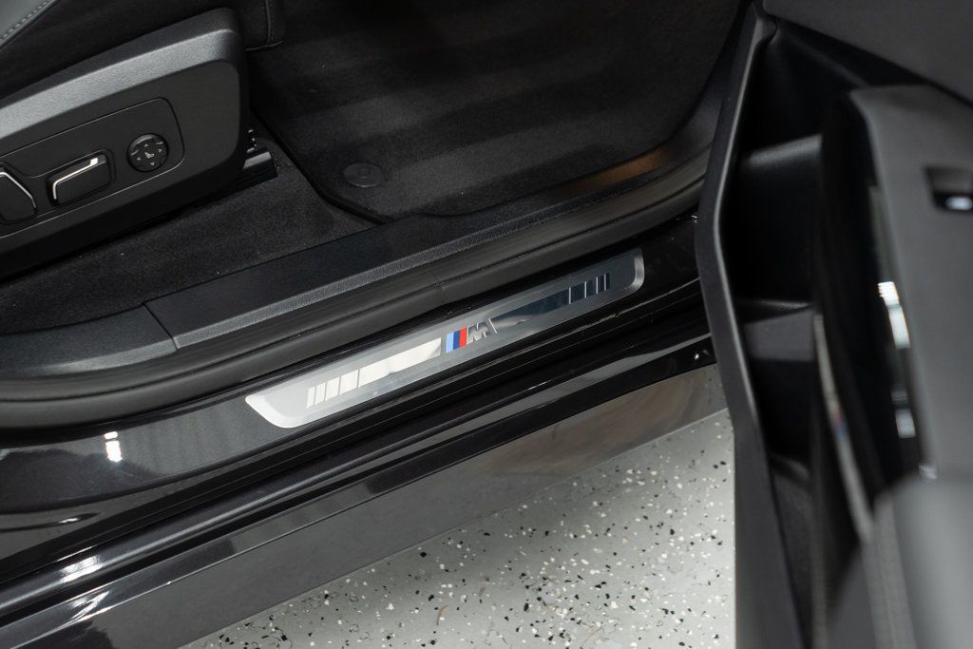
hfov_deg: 46.4
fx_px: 1135
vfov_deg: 31.9
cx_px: 486
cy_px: 324
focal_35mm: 42
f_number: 3.2
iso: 800
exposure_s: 1/40
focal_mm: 28
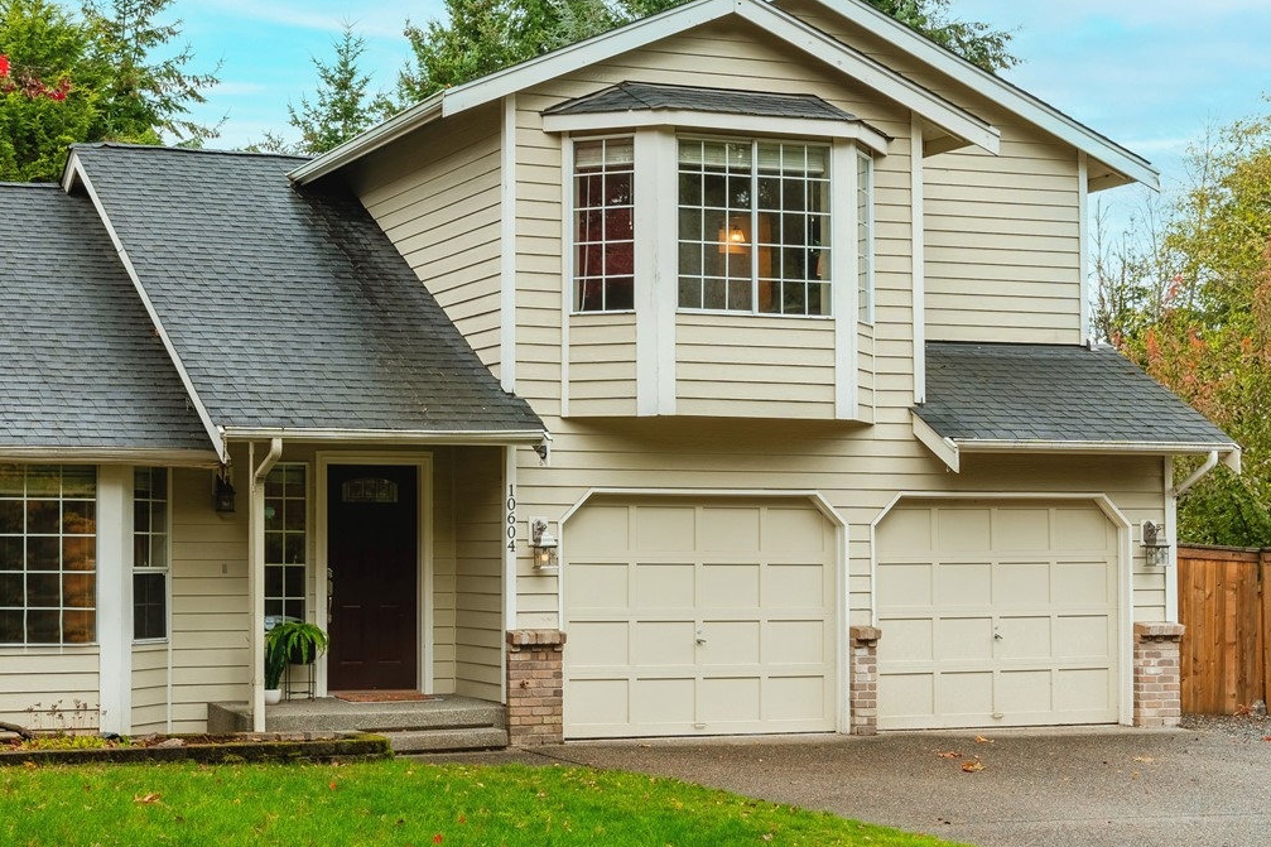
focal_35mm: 59
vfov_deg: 23.0
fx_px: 2083
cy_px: 345
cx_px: 450
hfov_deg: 33.7
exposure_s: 1/2000
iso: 320
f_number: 8
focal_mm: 35
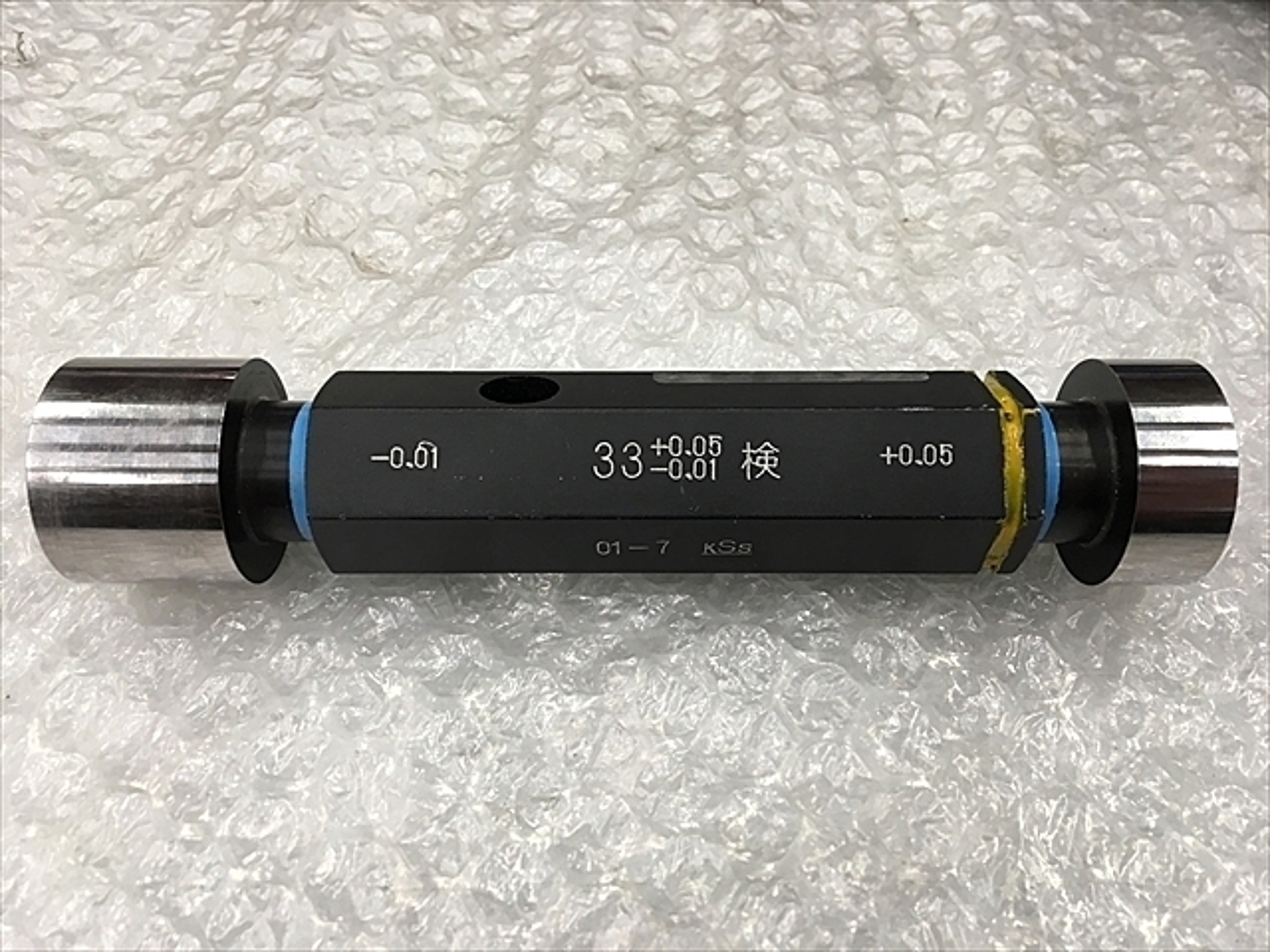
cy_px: 476
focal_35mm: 29
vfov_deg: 48.2
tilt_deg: -55.2
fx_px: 1064
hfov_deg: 61.7
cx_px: 635
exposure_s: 1/30
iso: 50
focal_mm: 4.15
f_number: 2.2
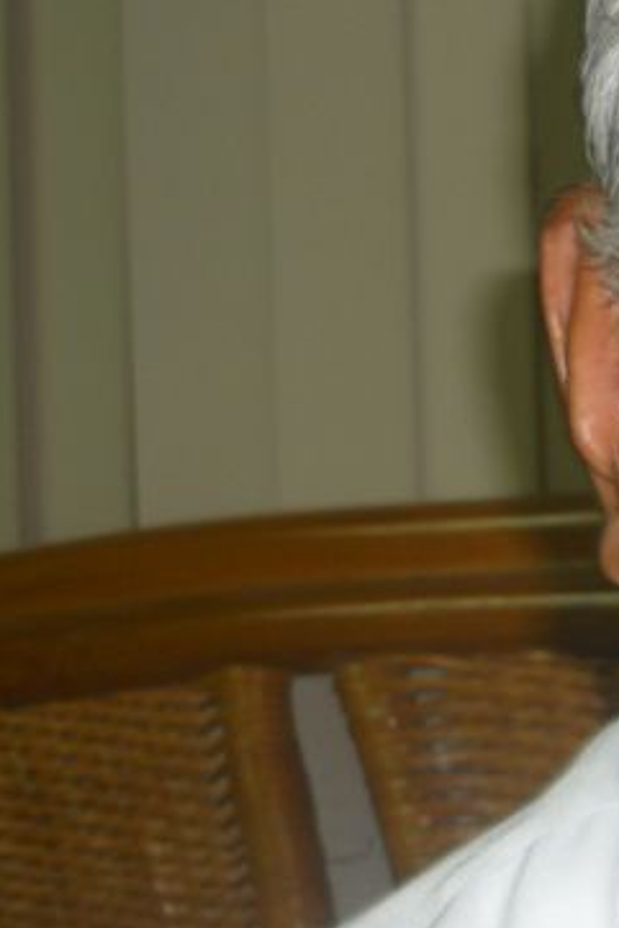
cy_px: 545
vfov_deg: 21.4
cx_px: 1115
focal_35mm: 95
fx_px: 2448
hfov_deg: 13.0
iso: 100
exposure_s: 1/30
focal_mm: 5.5
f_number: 2.8
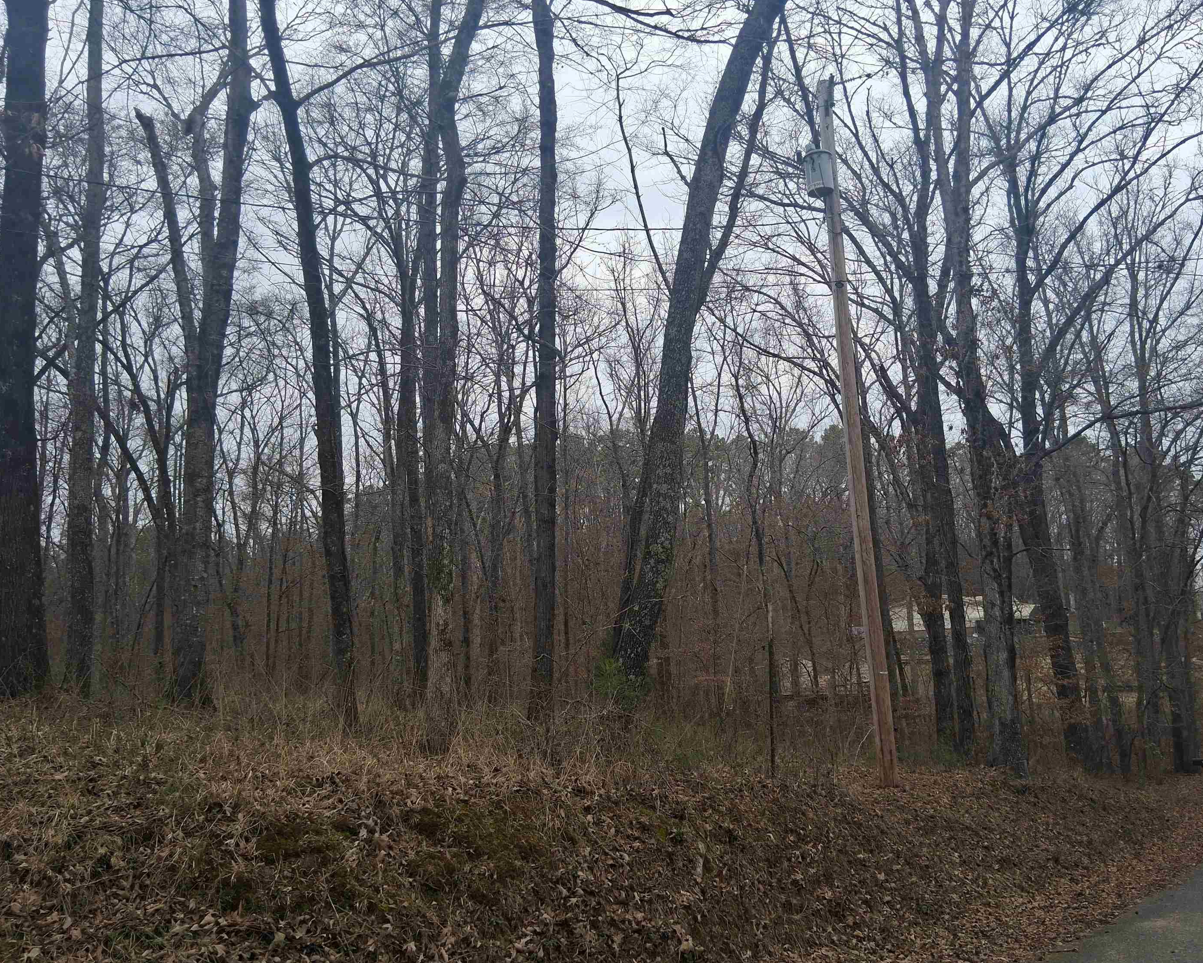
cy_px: 469
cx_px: 634
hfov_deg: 62.2
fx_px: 997
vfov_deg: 51.5
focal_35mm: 28
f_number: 1.8
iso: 25
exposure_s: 1/196
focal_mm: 3.98
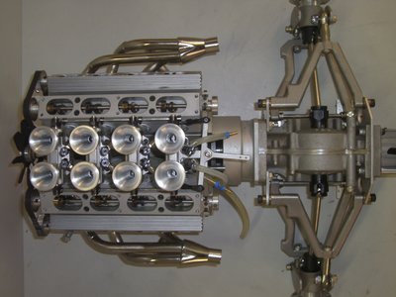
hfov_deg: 40.4
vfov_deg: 30.9
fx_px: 538
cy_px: 148
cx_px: 198
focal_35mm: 47
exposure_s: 1/30
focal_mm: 7.6
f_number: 3
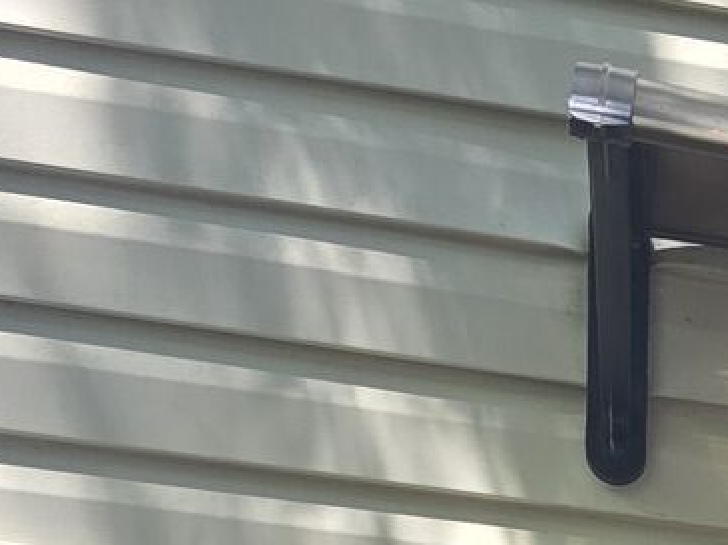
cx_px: 1398
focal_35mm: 146
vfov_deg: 7.9
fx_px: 3069
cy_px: 1924
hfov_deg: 12.2
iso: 16
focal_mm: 6.3
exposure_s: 1/180
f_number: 1.7
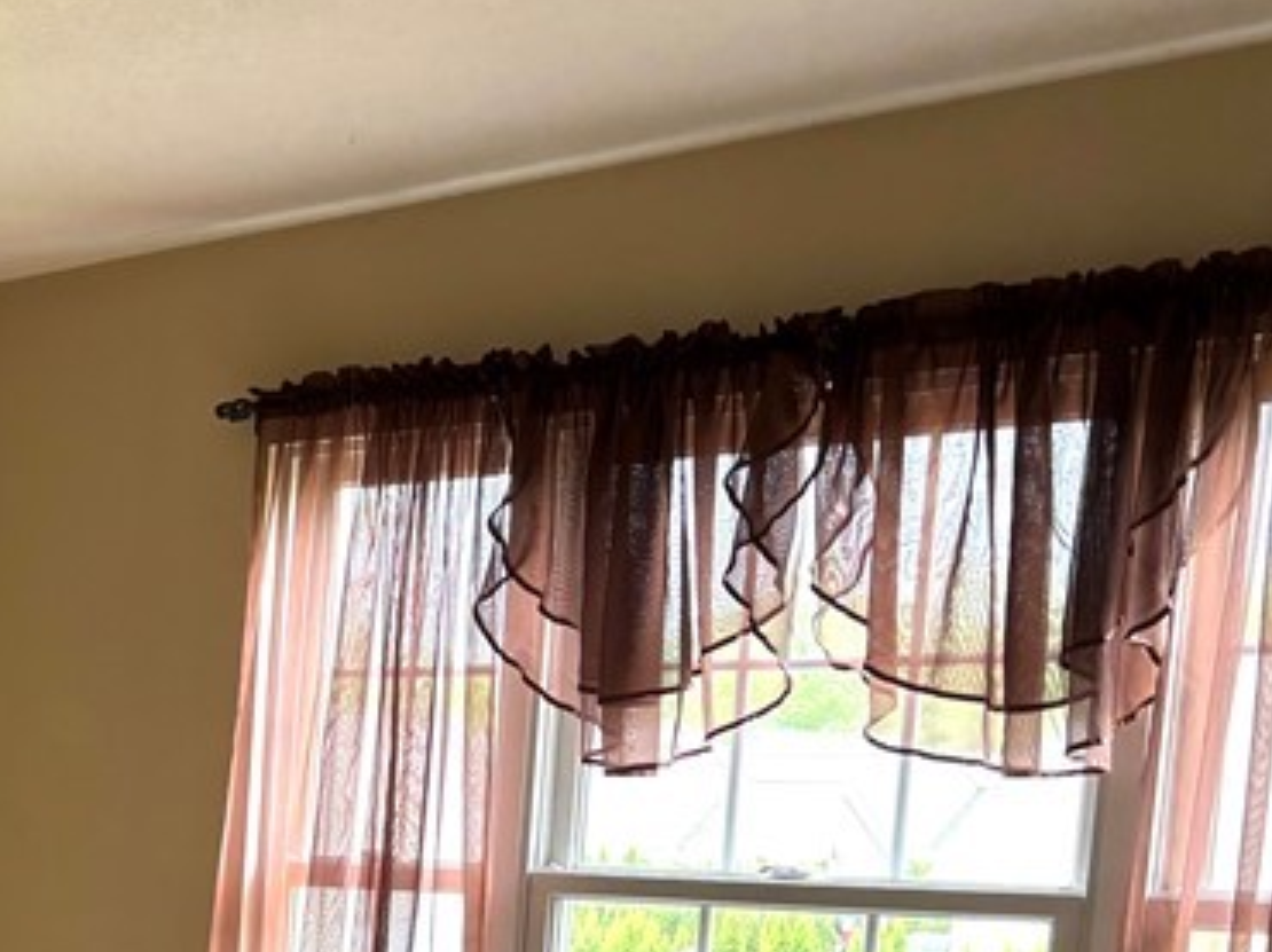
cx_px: -344
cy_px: 1134
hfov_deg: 24.0
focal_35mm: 72
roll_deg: -1.7
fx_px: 2644
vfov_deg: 19.3
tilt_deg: -7.4
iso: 80
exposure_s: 1/121
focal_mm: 5.96
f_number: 1.6
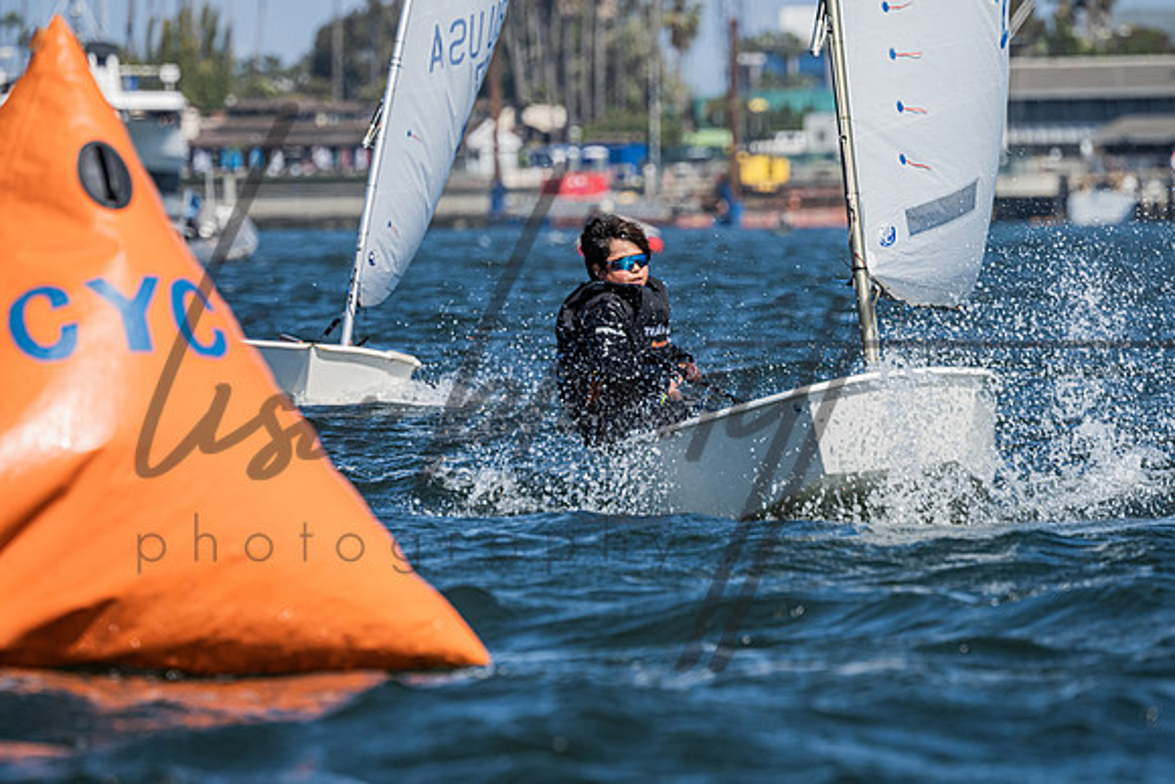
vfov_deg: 3.3
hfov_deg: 4.9
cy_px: 393
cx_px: 569
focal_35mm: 422
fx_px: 13770
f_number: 8
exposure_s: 1/1000
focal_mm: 400
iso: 320
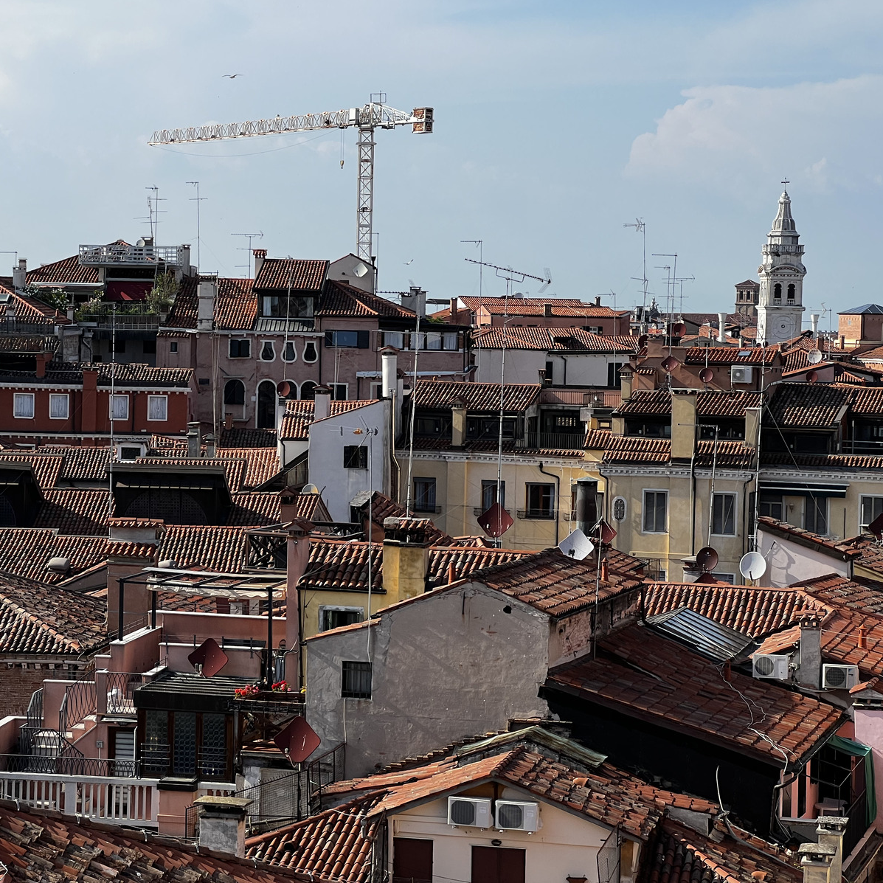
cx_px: 302
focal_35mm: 91
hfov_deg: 19.0
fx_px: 2626
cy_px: 441
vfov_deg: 19.1
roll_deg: -1.3
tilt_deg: -2.9
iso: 32
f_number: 2.8
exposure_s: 1/943
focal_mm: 9
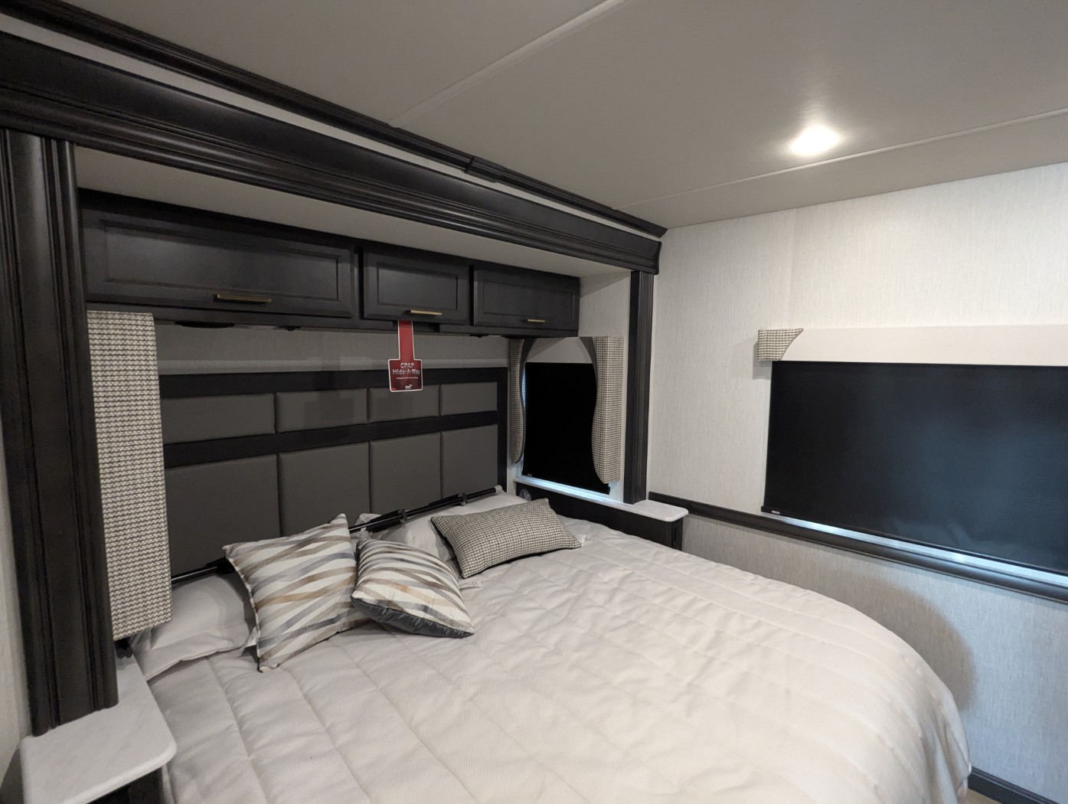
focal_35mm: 16
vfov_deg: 78.2
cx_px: 534
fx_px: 494
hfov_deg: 94.4
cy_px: 402
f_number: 2.2
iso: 627
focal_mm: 2.35
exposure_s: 1/44.9
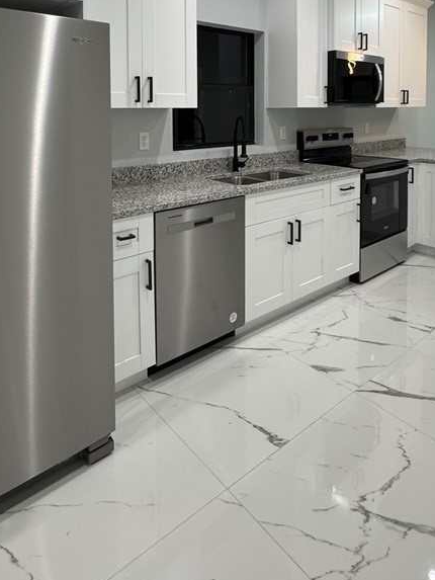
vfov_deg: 64.0
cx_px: 221
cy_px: 126
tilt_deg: -2.4
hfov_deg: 54.9
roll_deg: +0.6
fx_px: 419
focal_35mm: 25
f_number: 2.2
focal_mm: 2.22
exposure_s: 1/120
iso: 250
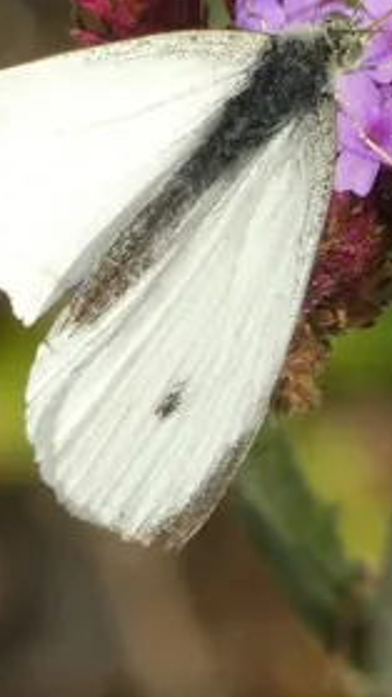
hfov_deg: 1.4
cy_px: 200
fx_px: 16146
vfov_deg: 2.5
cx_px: 350
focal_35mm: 874
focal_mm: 62.7
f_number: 5.6
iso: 80
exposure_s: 1/100
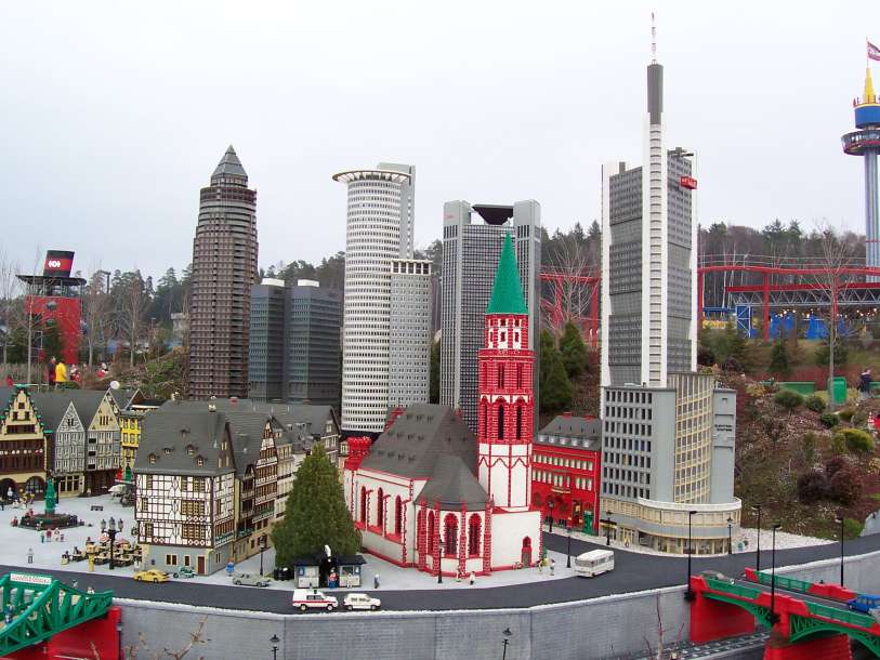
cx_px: 440
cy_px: 330
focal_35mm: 37
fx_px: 941
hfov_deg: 50.1
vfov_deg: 38.7
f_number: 5.6
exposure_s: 1/125
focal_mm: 5.6
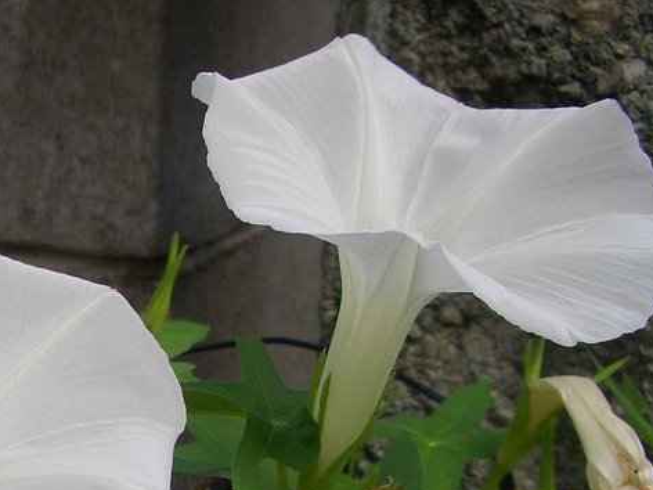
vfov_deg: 19.1
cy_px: 419
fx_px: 1434
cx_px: -3
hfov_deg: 24.5
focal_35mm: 76
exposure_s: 1/800
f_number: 2.6
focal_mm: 5.8
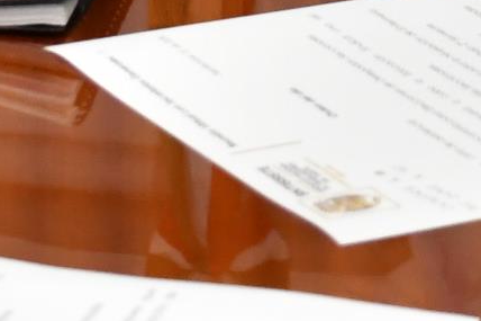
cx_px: 589
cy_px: -720
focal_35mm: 293
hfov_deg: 7.0
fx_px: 3913
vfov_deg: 4.5
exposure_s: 1/100
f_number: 5.6
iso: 1000
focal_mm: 30
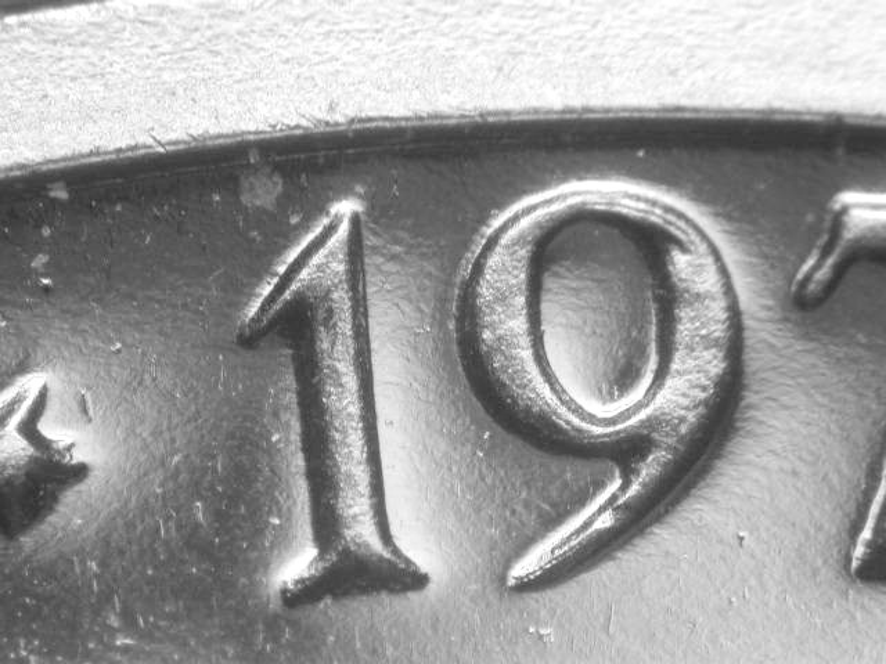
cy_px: 332
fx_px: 3635
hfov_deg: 13.9
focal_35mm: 142
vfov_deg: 10.4
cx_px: 443
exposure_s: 1/4.9
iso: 100
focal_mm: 29.5
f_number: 4.8
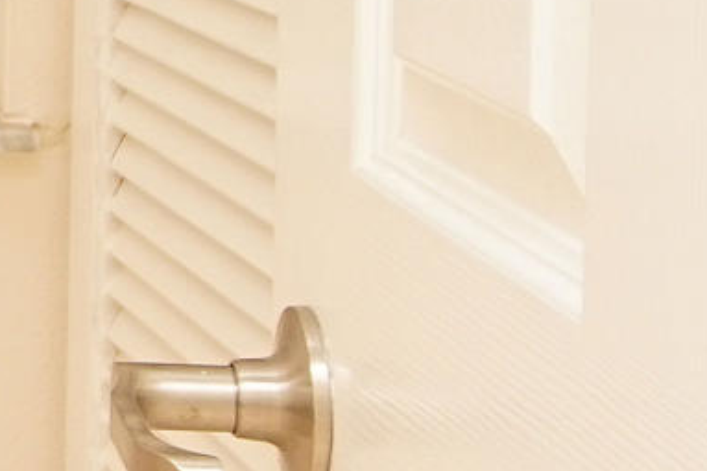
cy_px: -204
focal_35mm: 141
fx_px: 2768
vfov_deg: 9.5
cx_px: -1032
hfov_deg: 11.7
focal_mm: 12
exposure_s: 1/160
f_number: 4.5
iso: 640
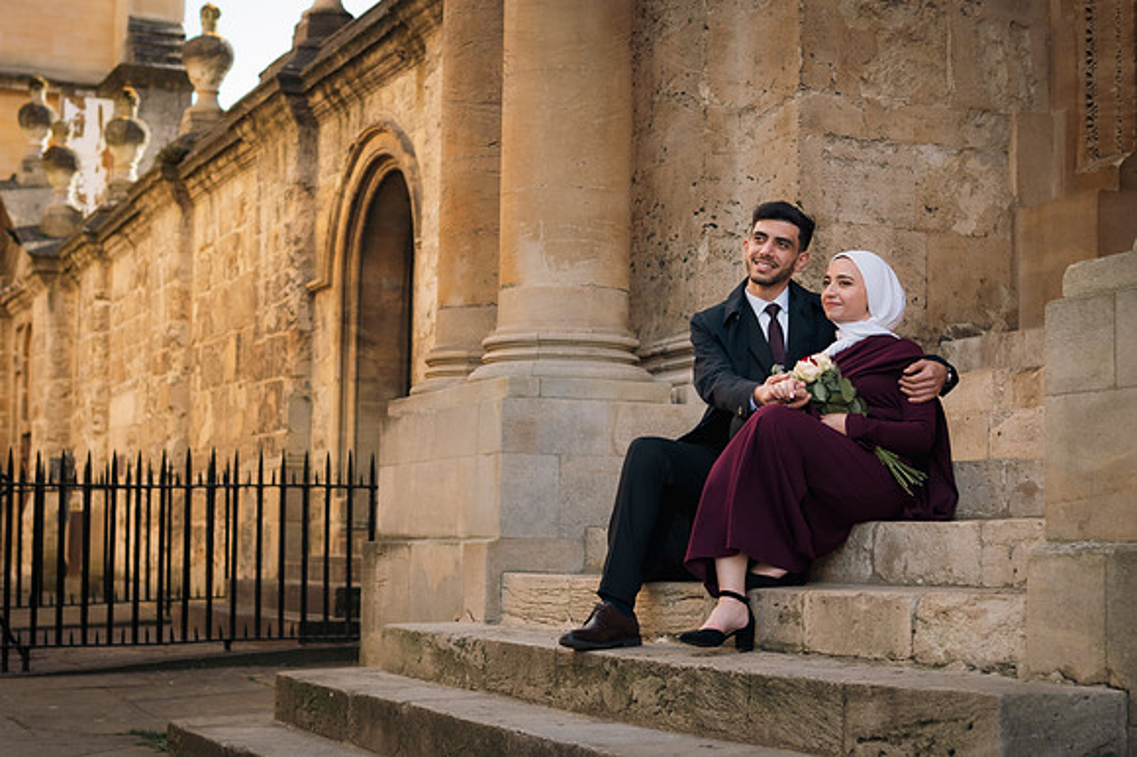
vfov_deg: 22.6
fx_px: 1894
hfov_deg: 33.4
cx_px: 568
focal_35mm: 60
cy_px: 378
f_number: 2.8
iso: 200
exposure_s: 1/640
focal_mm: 40
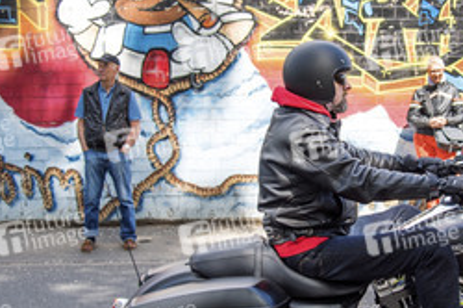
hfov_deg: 34.7
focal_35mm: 56
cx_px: 362
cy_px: 187
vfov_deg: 24.1
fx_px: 719
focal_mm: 31
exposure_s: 1/500
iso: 100
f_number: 4
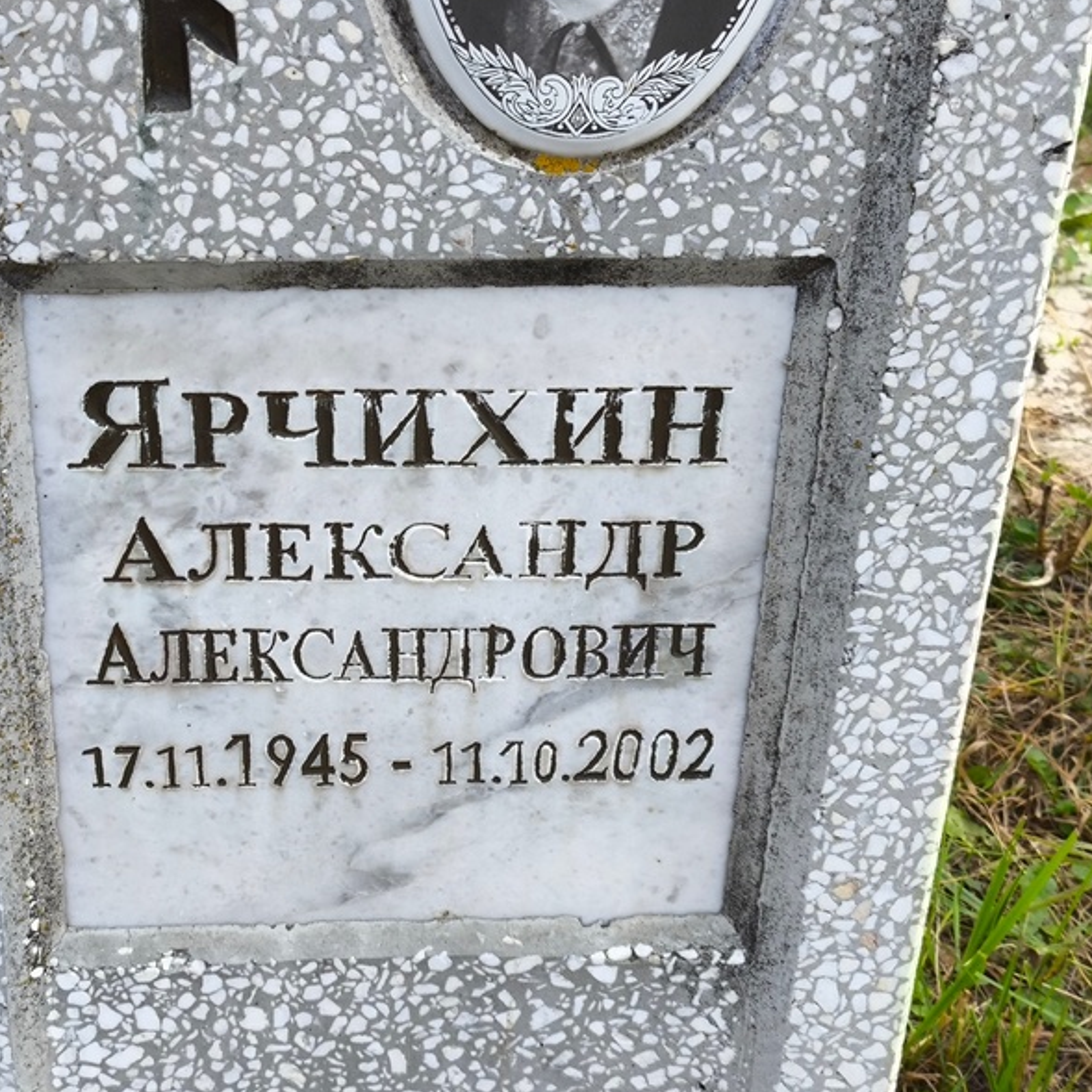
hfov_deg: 28.4
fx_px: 2141
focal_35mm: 60
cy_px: 551
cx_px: 374
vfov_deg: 28.6
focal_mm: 4.71
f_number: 1.7
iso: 50
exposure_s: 1/292
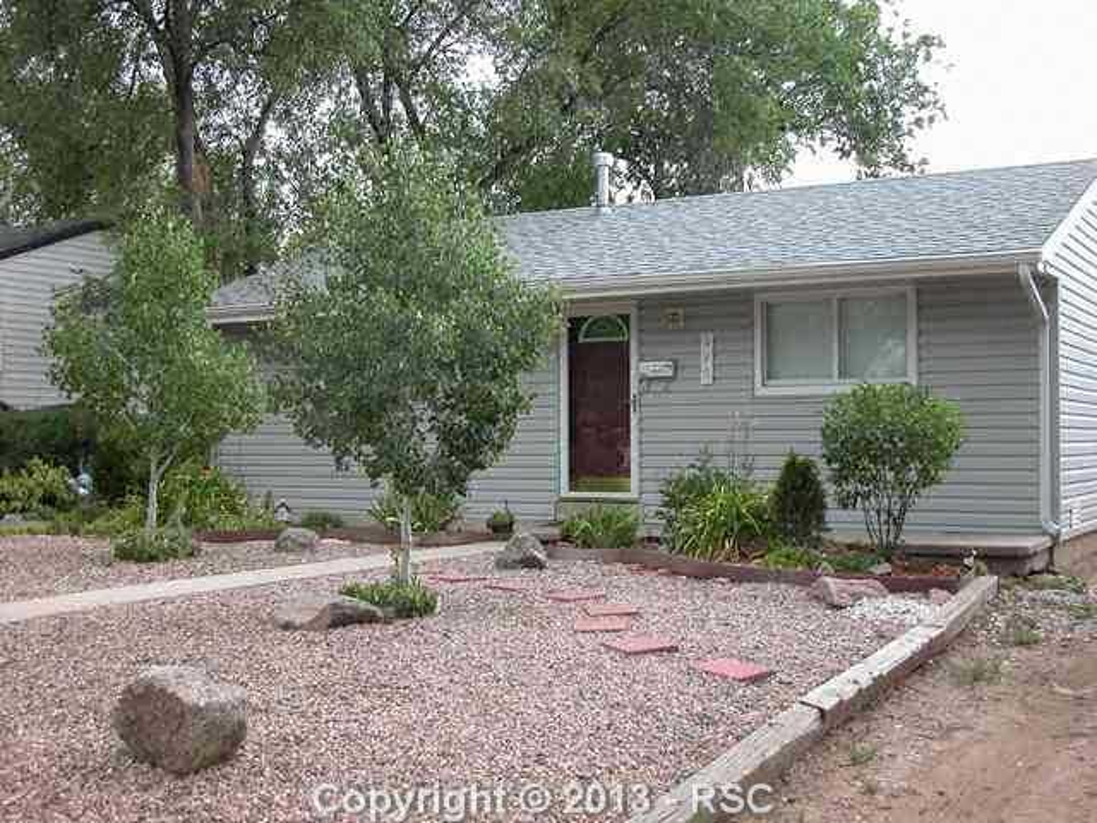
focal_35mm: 46
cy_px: 412
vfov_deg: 31.5
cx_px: 548
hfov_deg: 41.2
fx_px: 1458
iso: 100
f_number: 3
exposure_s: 1/44.5
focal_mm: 11.6
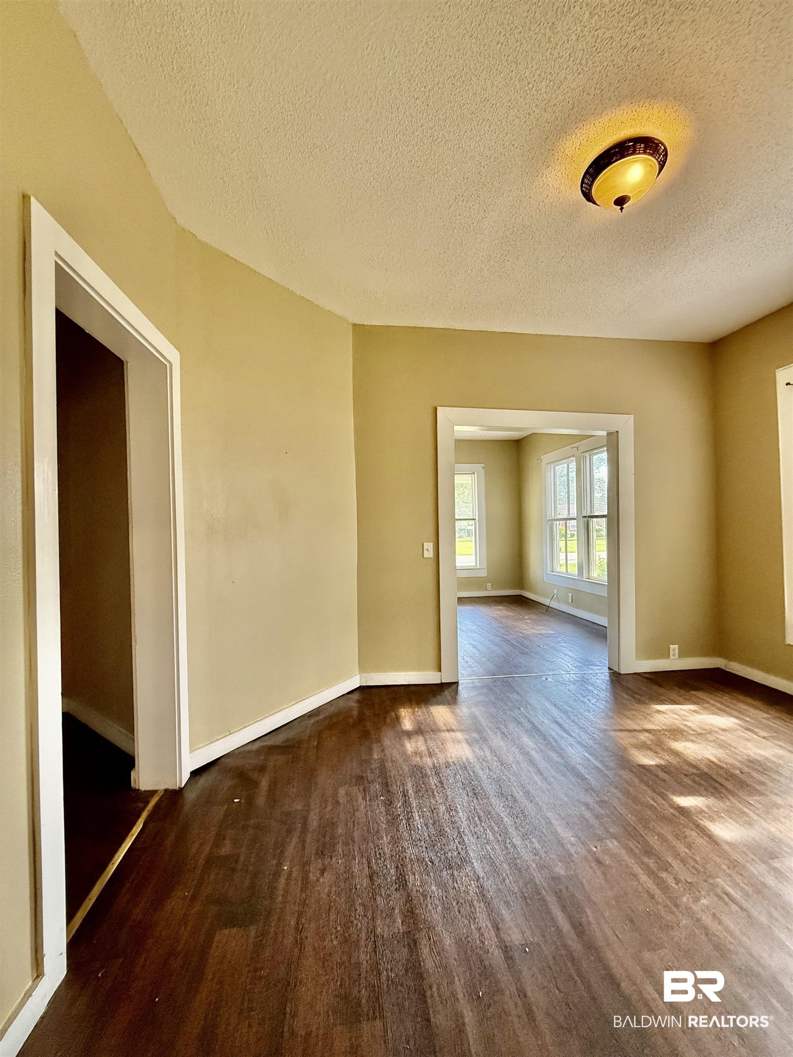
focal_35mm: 14
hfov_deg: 85.7
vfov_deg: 102.1
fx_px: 428
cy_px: 528
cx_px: 396
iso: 500
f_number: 2.2
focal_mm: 2.22
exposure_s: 1/120
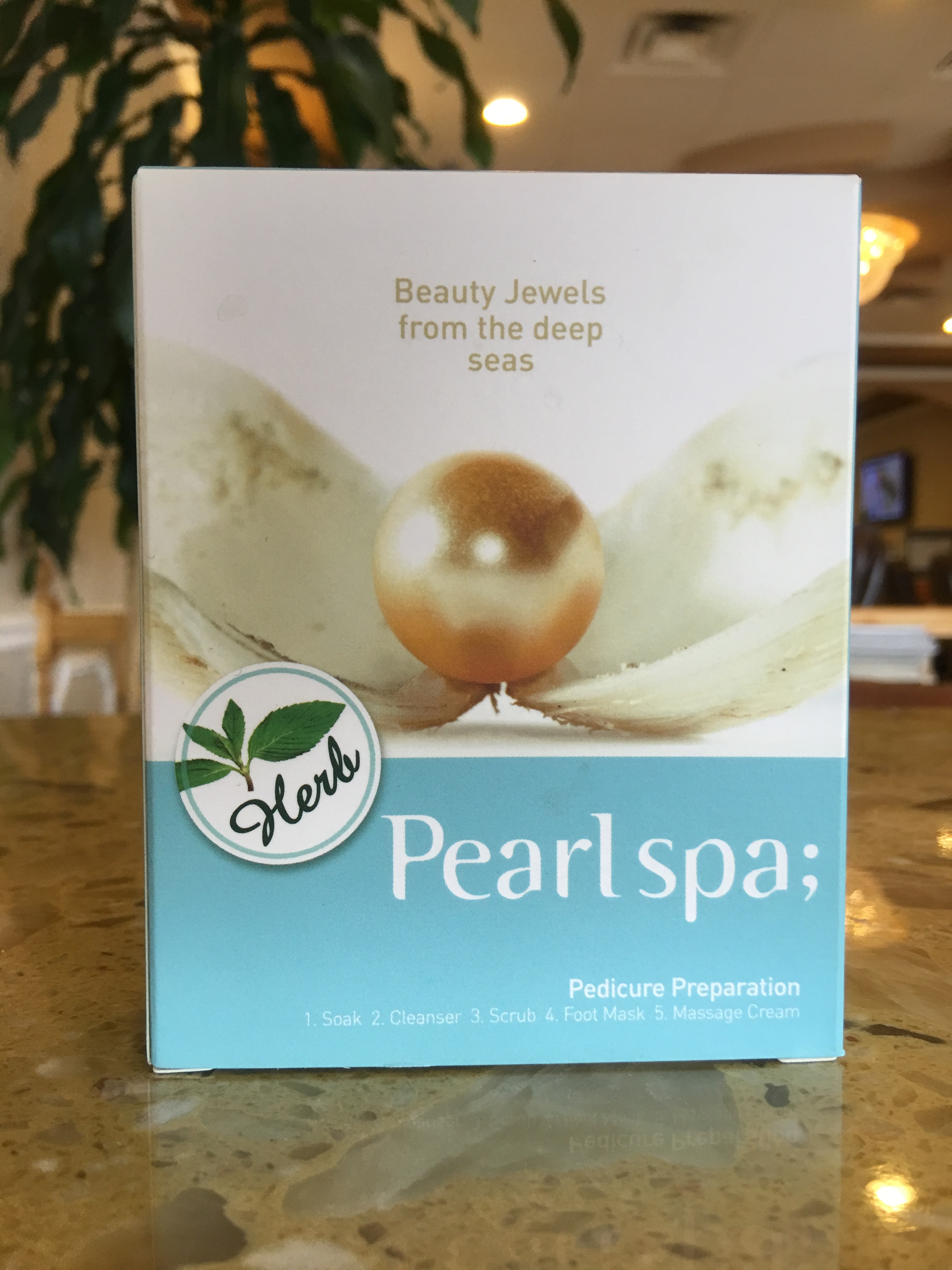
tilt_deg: -2.1
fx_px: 1063
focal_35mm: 29
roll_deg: +0.3
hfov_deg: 48.2
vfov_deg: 61.7
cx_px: 476
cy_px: 635
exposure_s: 1/30
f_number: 2.2
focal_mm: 4.15
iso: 40
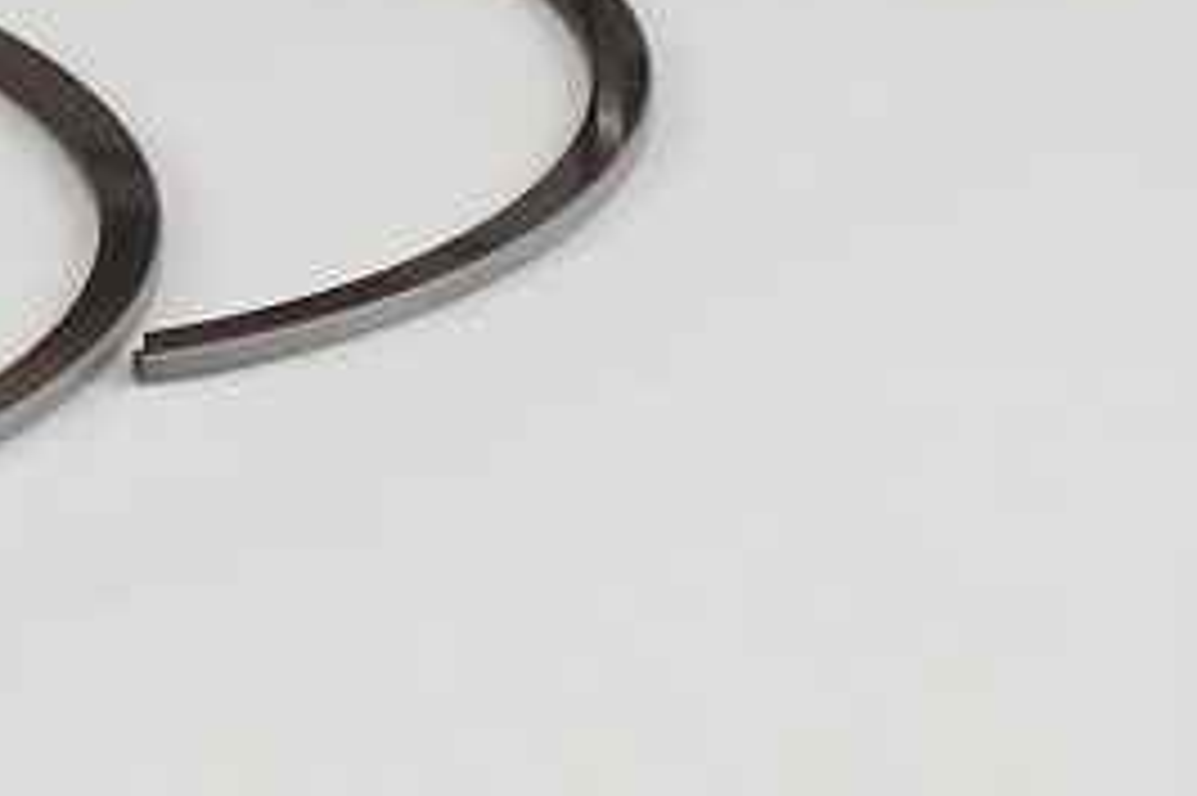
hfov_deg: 7.8
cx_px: -405
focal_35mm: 262
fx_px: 8706
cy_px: -1234
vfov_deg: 5.1
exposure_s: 1/160
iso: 400
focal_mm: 16.1
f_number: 4.5
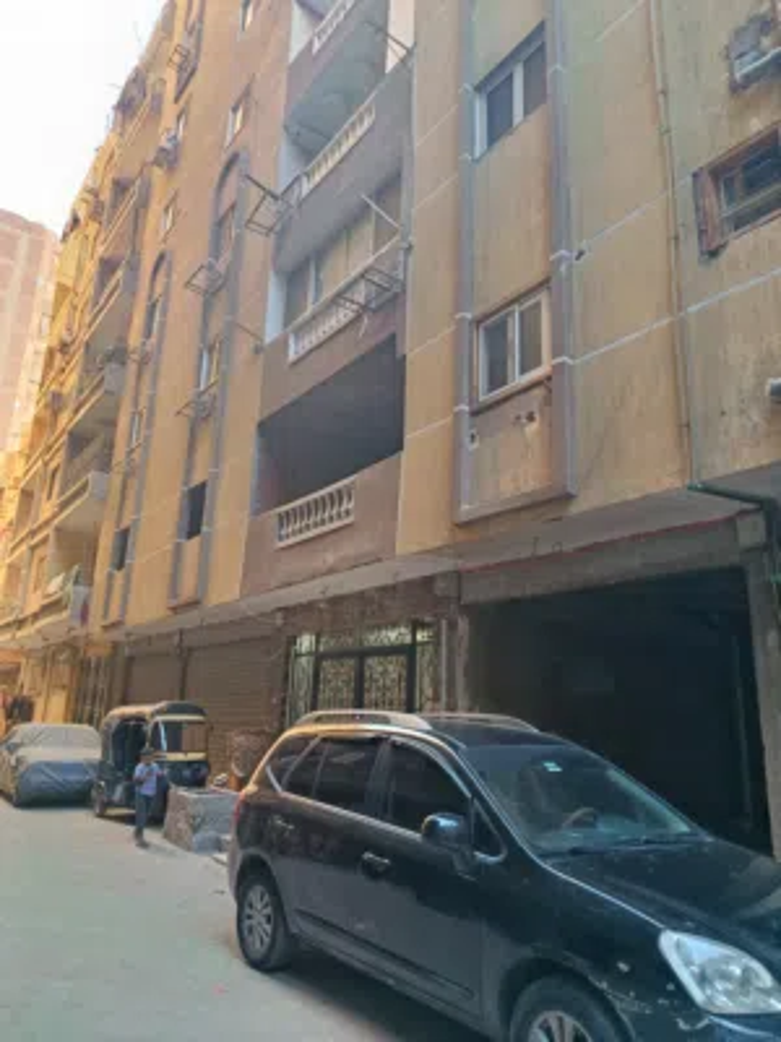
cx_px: 390
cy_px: 521
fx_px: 722
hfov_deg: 56.8
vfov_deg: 71.6
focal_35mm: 24
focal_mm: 5.24
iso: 981
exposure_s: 1/100
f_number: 1.7
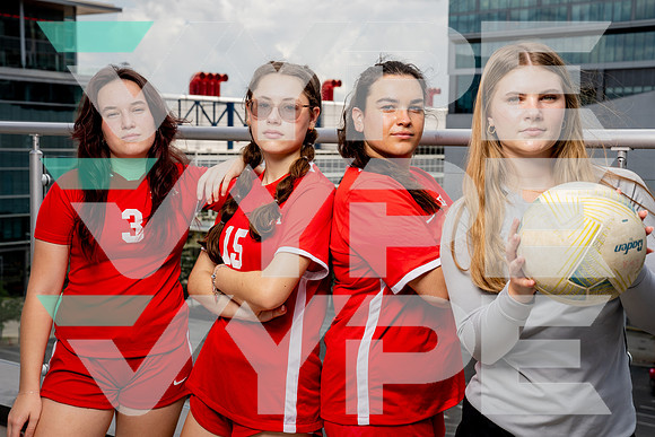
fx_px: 1025
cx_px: 328
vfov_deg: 24.1
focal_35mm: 56
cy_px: 218
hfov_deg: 35.4
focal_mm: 52
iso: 100
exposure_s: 1/500
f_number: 7.1
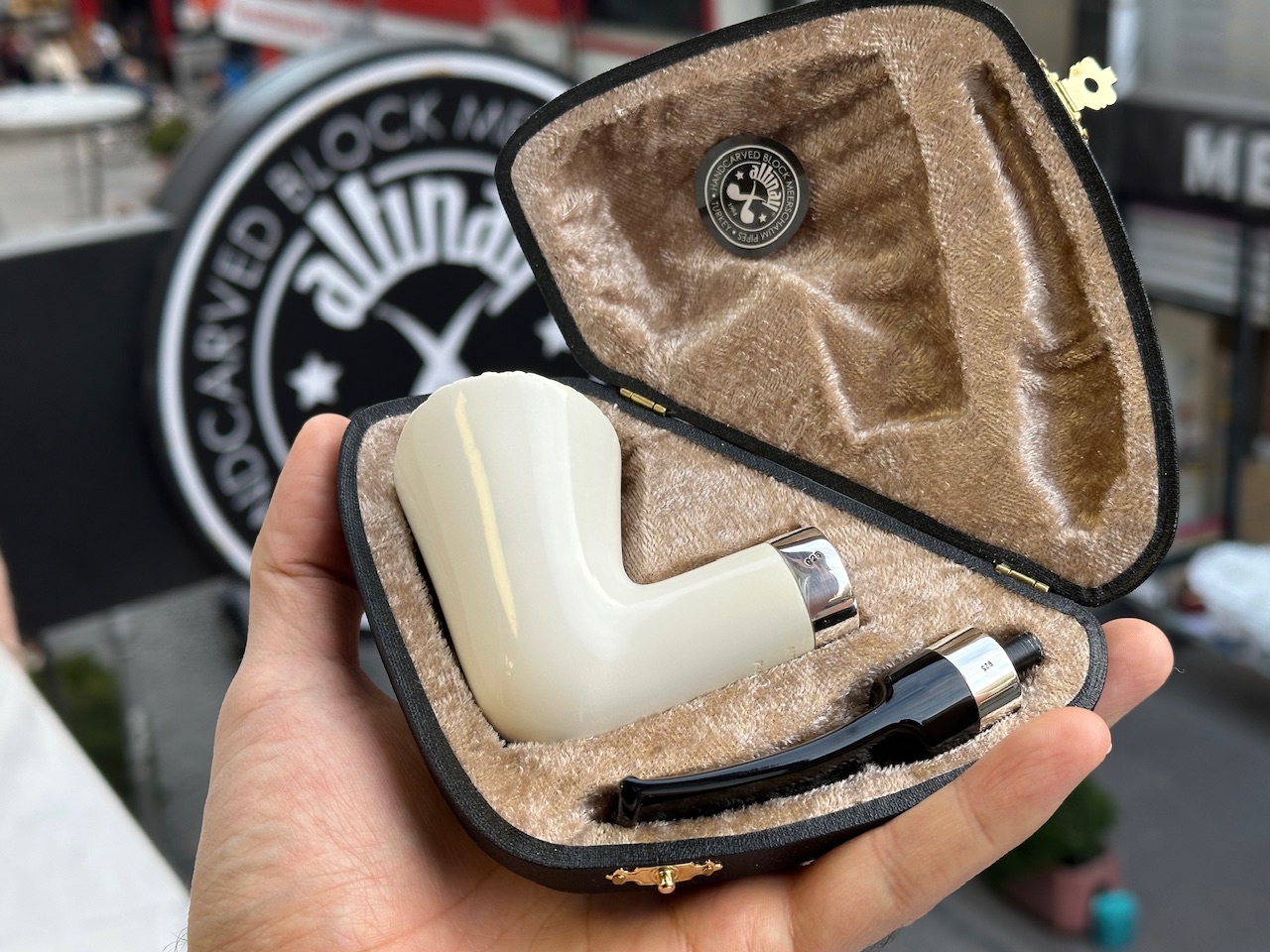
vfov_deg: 30.3
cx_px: 635
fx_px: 1761
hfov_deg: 39.7
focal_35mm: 48
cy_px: 476
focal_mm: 6.86
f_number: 1.78
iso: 50
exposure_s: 1/168
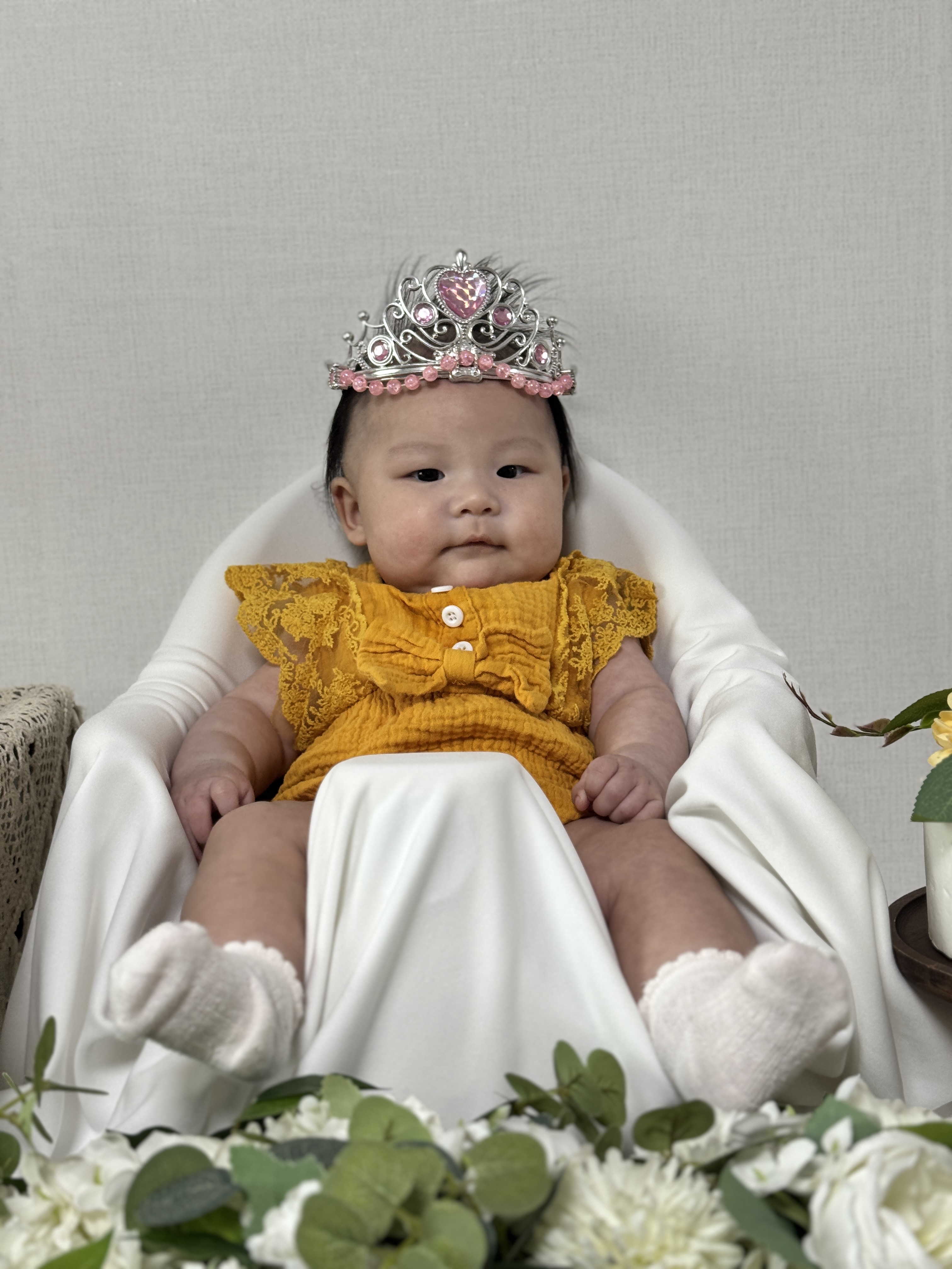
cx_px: 476
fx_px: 1760
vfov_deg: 39.7
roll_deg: +2.9
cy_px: 634
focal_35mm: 48
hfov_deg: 30.3
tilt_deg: -5.6
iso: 80
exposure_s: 1/60
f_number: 1.78
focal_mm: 6.76
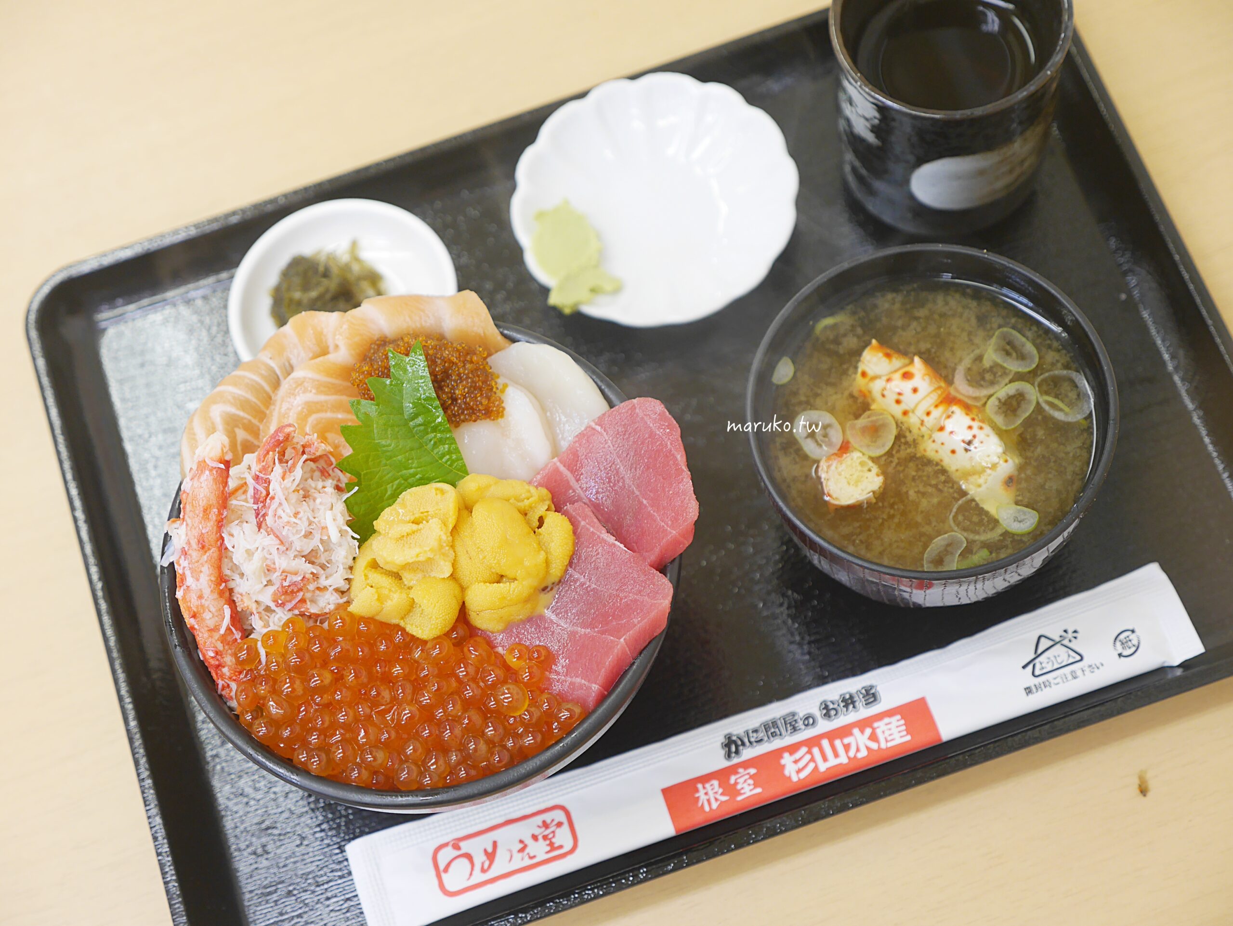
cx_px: 616
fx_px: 2280
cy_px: 463
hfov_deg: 30.3
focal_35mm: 64
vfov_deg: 22.9
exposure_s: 1/60
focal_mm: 32
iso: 400
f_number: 2.8
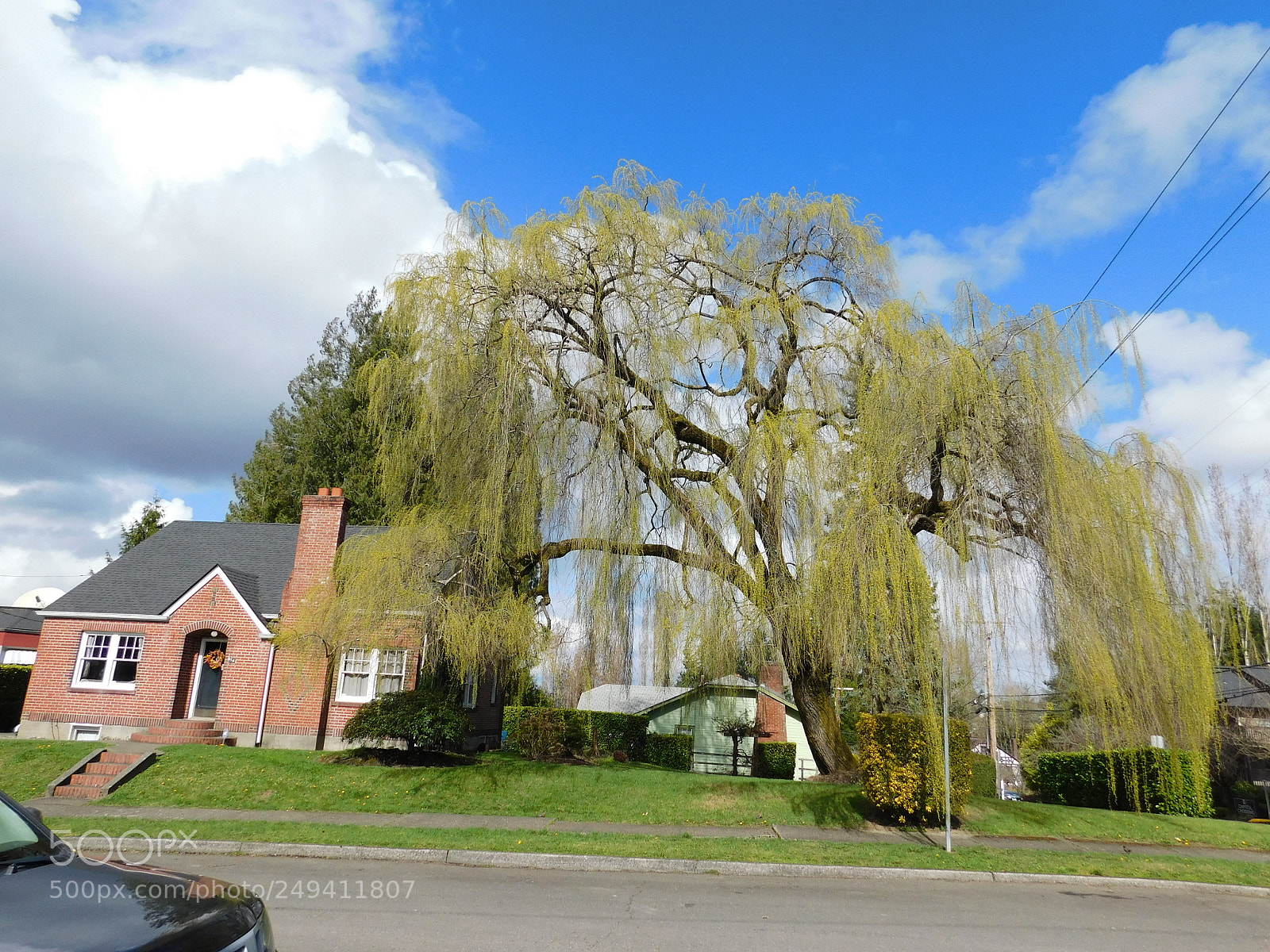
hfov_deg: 73.9
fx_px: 844
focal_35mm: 23
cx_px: 635
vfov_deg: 58.9
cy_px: 476
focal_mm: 4
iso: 125
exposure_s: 1/500
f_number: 6
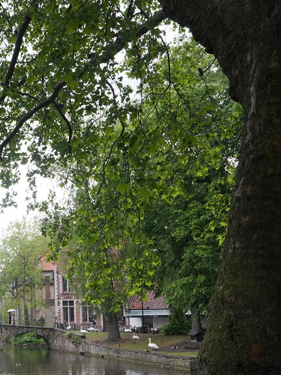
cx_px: -54
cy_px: 283
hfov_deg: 22.2
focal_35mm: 61
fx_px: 660
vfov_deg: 31.1
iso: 800
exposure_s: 1/100
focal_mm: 24
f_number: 9
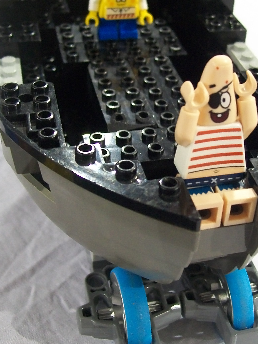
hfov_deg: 25.5
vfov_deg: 33.7
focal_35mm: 57
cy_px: 146
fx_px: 566
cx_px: 171
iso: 181
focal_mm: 6
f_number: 2.7
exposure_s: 1/8
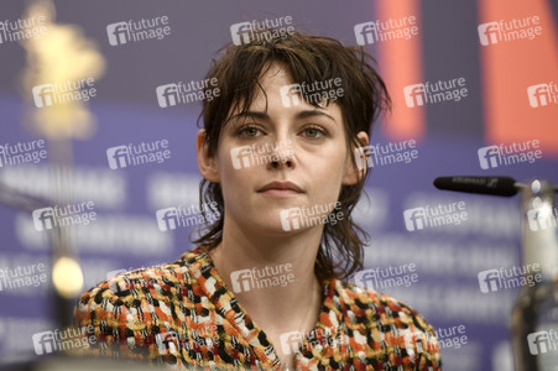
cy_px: 186
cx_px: 279
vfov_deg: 6.9
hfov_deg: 10.3
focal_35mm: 200
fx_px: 3098
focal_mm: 200
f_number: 3.2
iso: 1000
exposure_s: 1/400
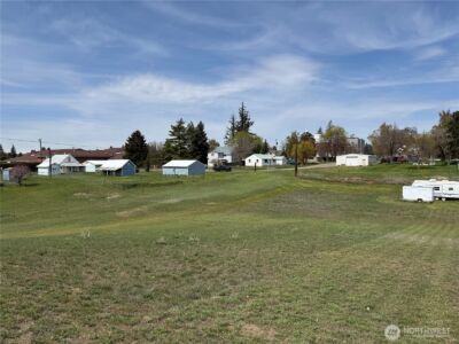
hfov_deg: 71.6
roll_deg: -0.4
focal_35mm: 24
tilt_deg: -1.0
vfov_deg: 56.8
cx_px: 230
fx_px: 318
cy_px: 172
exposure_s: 1/7353
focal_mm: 6.76
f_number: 1.78
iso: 80
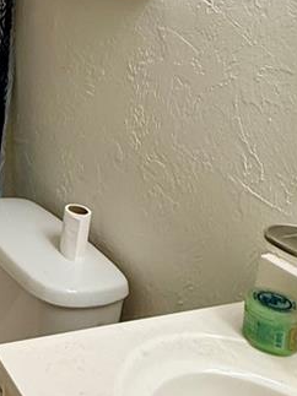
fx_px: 595
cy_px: 36
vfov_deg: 34.6
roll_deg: -0.8
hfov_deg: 24.7
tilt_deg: -9.6
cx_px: -80
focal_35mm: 52
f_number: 2.2
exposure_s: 1/120
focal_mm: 2.22
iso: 320
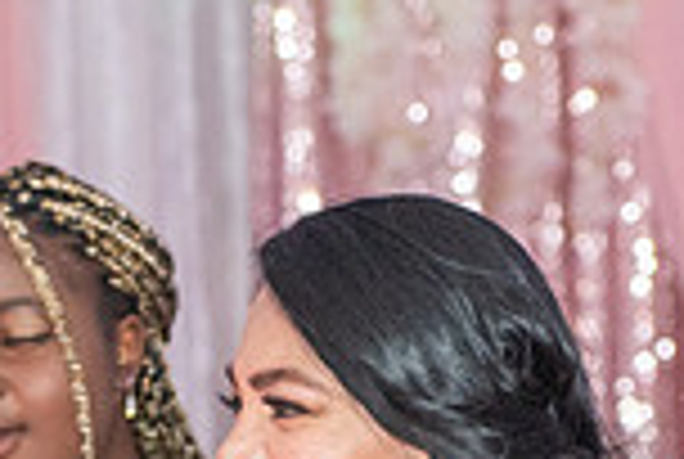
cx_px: 280
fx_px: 6511
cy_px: 781
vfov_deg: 4.0
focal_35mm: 342
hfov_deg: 6.0
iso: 1250
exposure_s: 1/160
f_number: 4
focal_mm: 70
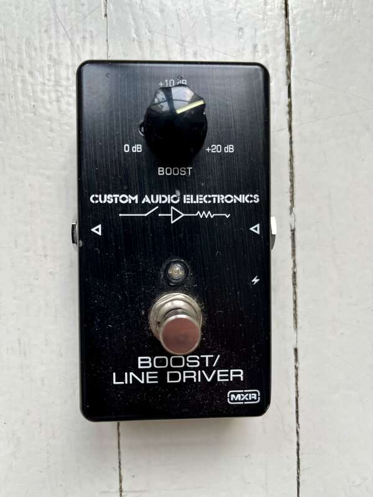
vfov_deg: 67.3
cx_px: 186
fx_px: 374
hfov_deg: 53.1
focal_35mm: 26
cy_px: 248
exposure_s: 1/121
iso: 125
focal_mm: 5.1
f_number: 1.6
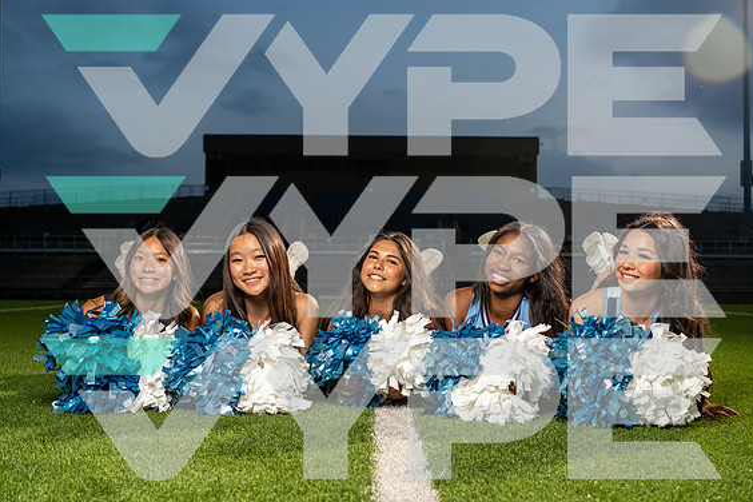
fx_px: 816
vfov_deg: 34.2
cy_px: 267
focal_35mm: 39
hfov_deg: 49.5
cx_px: 386
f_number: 4
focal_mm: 35
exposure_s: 1/250
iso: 500
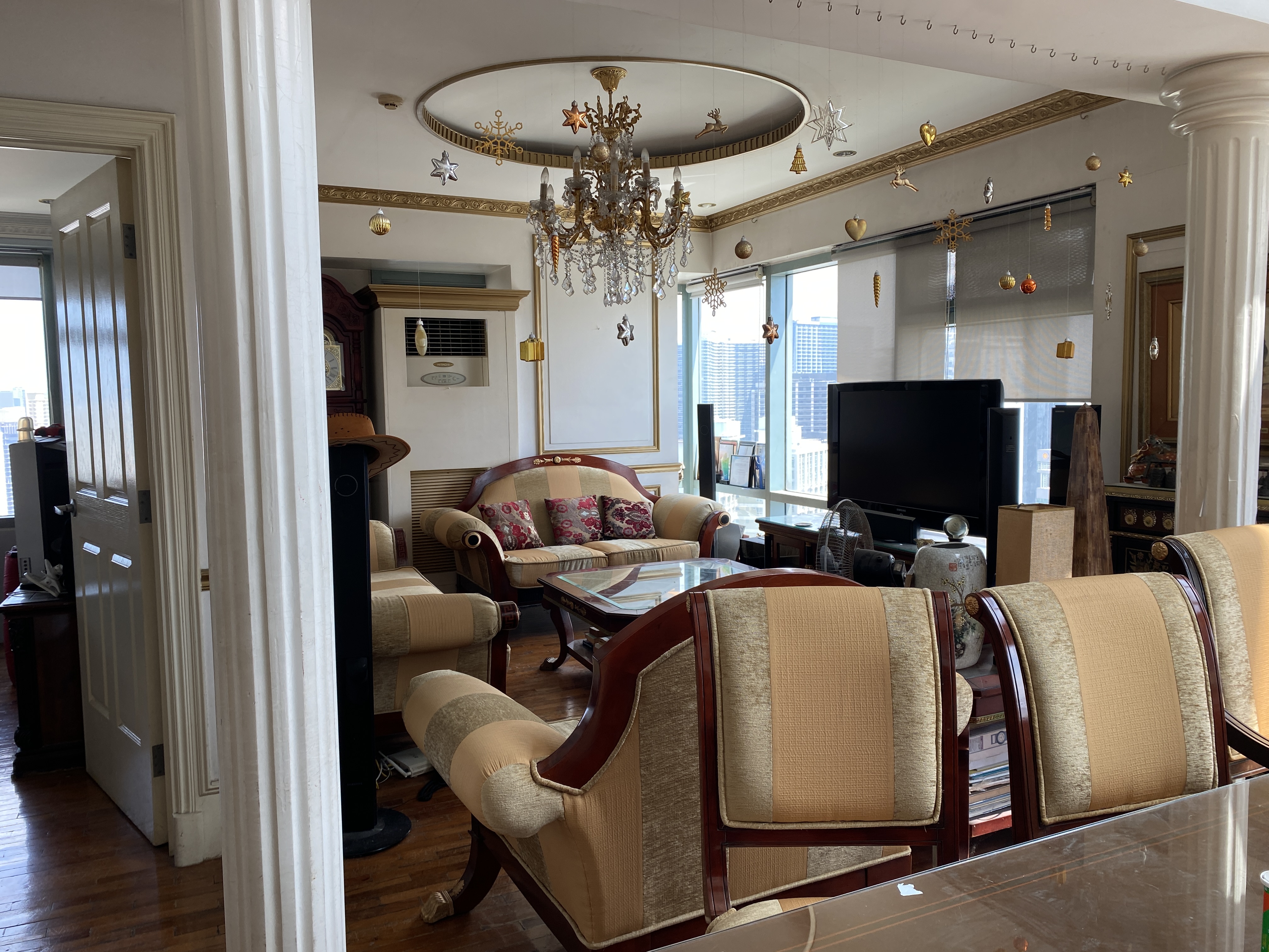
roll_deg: +1.0
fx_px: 953
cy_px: 476
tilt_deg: -4.6
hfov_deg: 67.3
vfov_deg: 53.1
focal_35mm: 26
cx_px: 634
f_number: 1.8
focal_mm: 4.25
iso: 32
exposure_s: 1/122
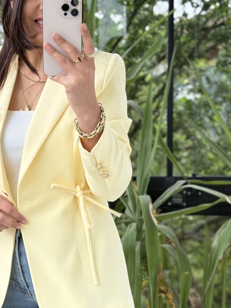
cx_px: 62
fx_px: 756
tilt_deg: -19.9
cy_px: 172
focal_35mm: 85
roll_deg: -0.1
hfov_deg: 17.3
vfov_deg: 23.0
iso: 100
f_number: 1.78
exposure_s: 1/534
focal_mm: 6.76
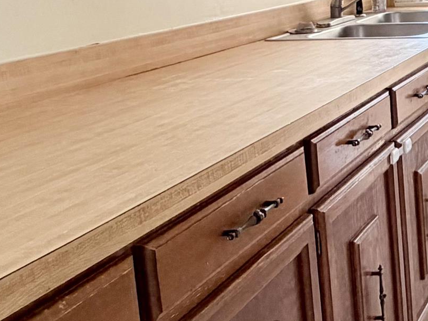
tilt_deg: -7.3
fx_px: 656
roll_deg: +2.1
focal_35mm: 53
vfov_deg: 26.4
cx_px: 610
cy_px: 15
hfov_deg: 27.4
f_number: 2.2
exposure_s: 1/120
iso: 200
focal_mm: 2.22
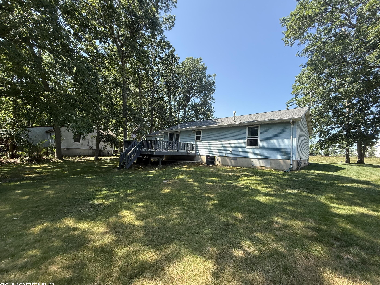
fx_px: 165
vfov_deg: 81.7
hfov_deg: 98.2
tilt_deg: +3.5
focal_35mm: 15
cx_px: 187
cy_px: 147
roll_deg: -2.0
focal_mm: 2.22
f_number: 2.2
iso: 64
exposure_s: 1/531
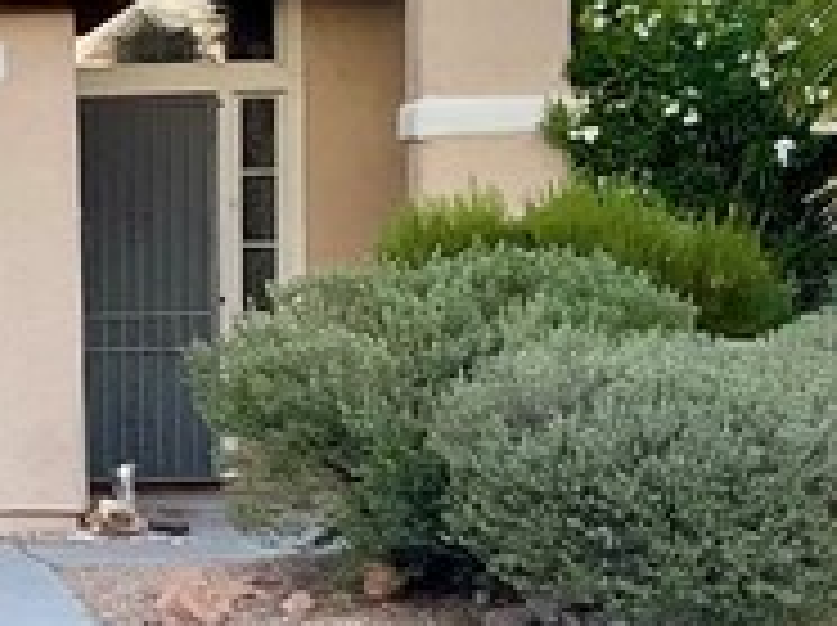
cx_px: -729
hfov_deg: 11.4
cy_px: 423
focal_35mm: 160
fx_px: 3864
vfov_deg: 9.2
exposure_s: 1/386
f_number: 1.8
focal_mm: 3
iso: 16
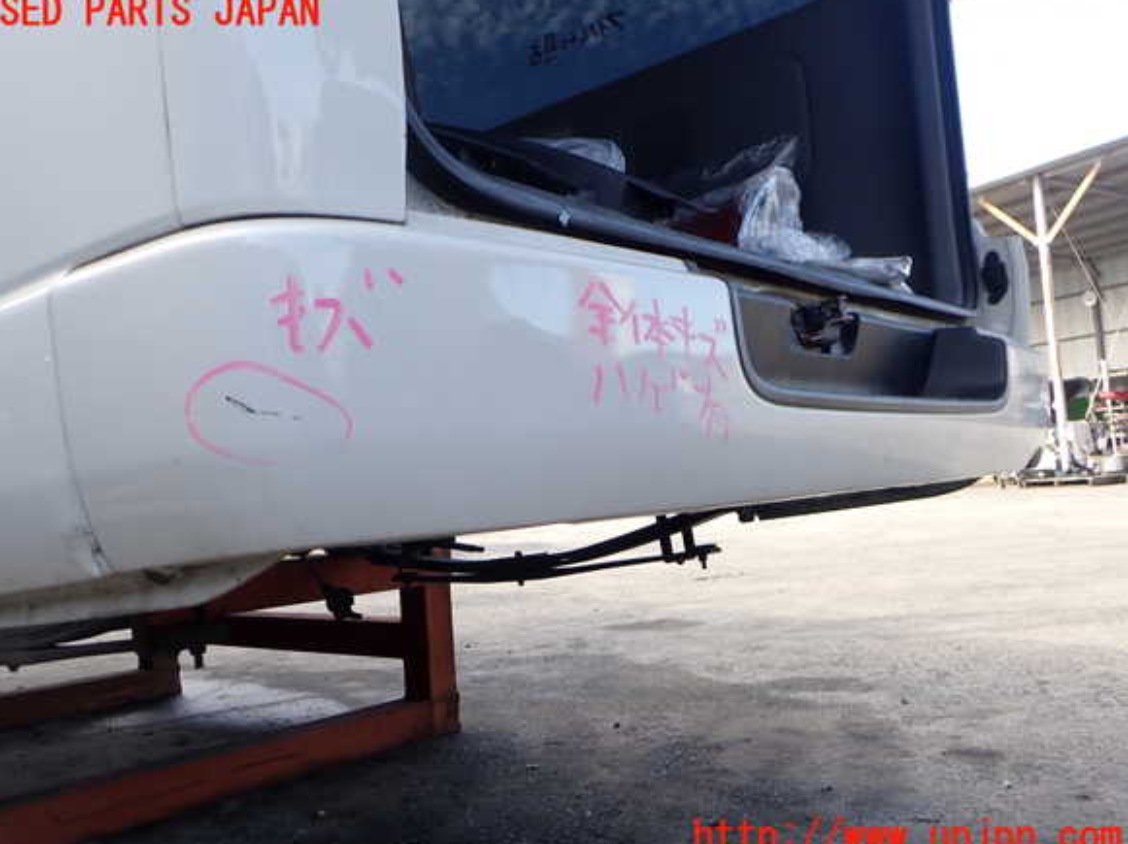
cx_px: 549
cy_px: 425
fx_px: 1010
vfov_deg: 45.4
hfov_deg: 58.4
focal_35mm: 31
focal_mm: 5.4
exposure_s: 1/125
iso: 100
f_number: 3.2
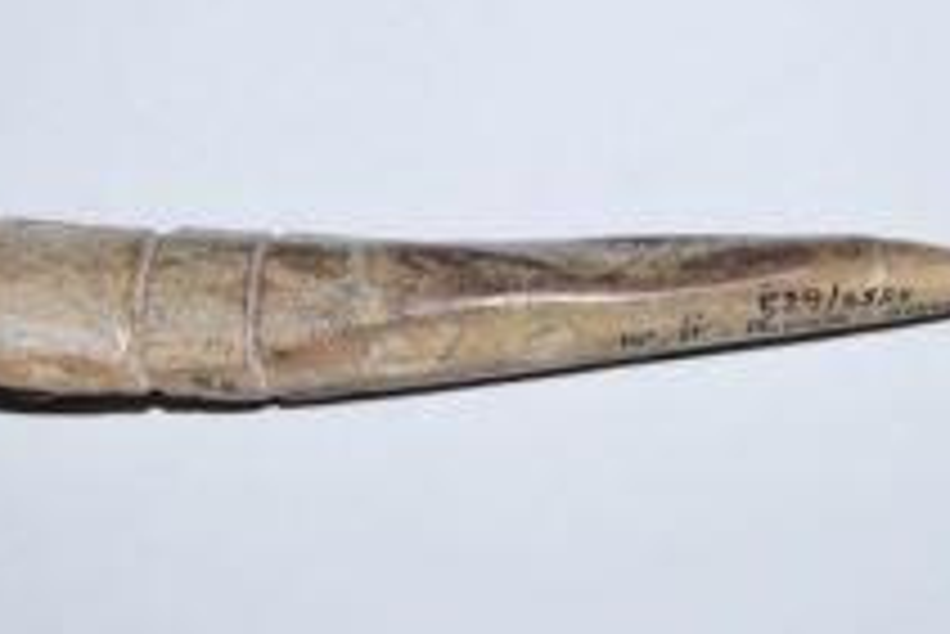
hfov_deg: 22.4
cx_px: 495
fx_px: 2403
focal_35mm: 91
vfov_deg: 15.0
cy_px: 268
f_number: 4.5
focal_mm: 32
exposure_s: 1/60
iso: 200
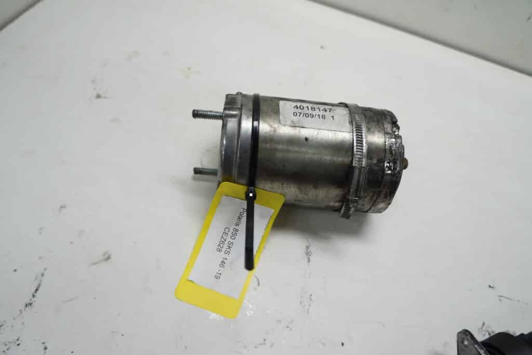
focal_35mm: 27
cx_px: 266
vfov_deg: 47.9
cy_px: 178
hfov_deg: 67.4
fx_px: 399
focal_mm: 18
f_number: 3.5
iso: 100
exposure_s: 1/60
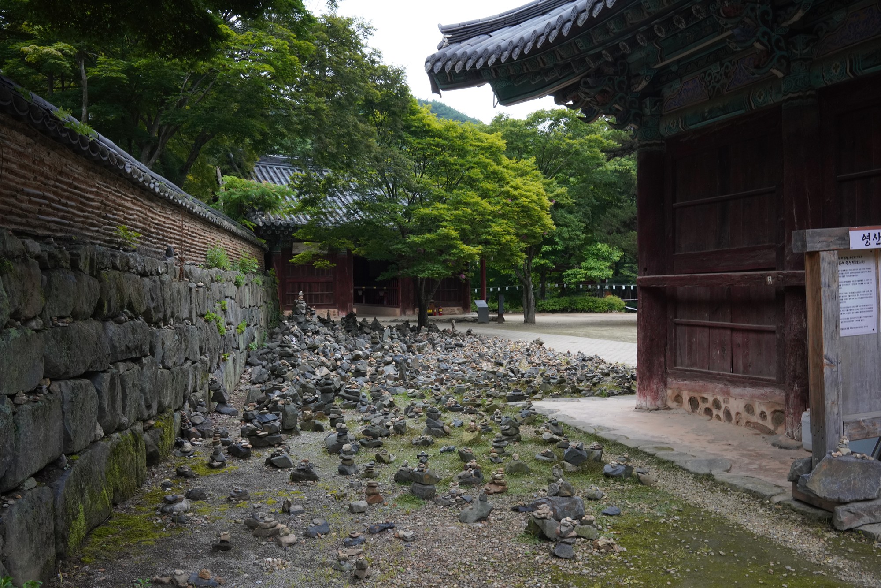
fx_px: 857
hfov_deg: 54.4
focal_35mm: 35
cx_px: 440
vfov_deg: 37.9
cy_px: 294
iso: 1600
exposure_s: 1/100
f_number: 14
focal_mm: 35
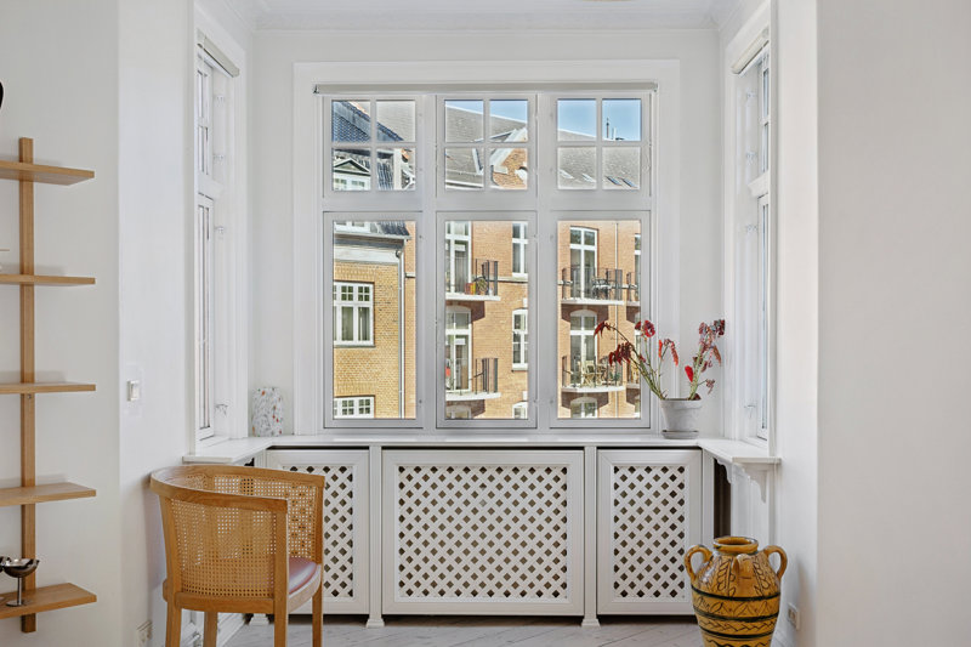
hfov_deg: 53.1
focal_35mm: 36
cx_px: 486
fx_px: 971
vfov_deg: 36.9
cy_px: 324
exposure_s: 1/100
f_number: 8
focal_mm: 36
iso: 160
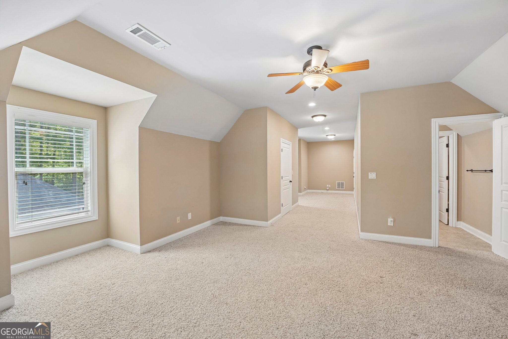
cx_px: 254
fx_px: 198
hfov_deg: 104.3
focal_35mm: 14
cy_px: 170
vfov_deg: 81.2
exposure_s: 1/8
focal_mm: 14
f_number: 8
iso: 320
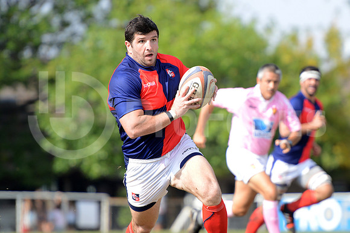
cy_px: 116
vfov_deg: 5.1
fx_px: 2625
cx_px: 175
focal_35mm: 270
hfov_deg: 7.6
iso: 320
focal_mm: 270
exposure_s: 1/640
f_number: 4
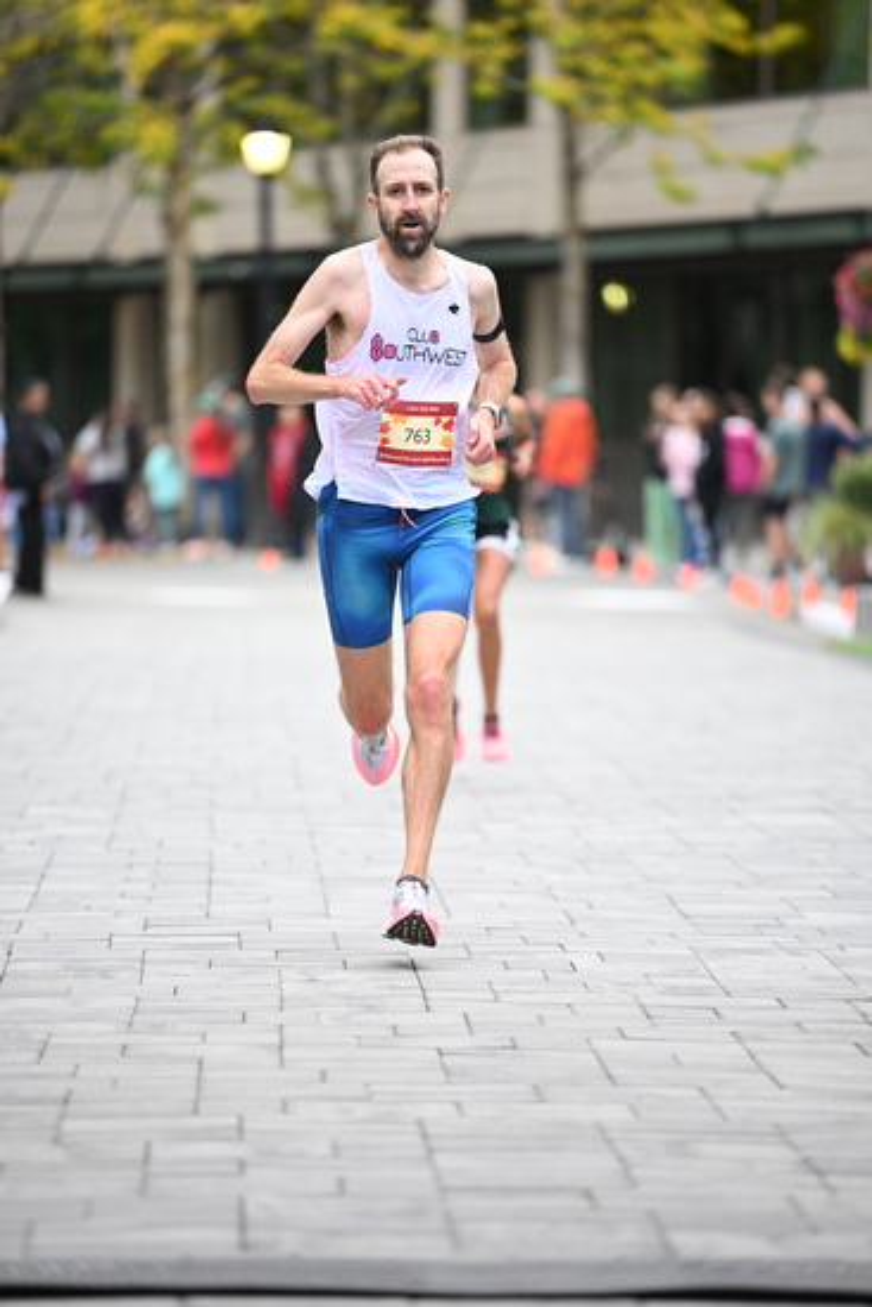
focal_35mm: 200
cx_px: 436
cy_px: 654
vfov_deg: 10.3
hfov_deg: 6.9
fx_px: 7262
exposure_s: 1/1000
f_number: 2.8
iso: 1600
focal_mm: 200
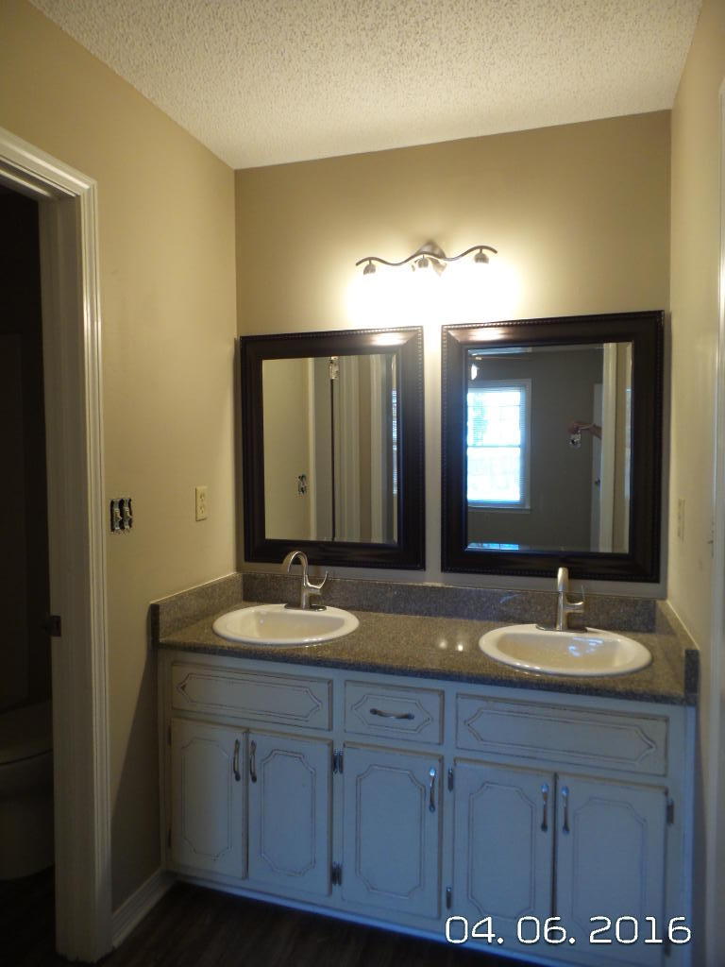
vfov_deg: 73.9
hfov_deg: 58.9
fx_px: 642
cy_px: 484
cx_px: 362
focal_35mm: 23
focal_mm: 4.1
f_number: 2.8
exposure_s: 1/30
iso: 250
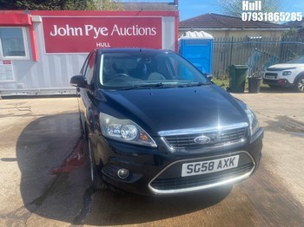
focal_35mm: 26
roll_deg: +0.9
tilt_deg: -12.8
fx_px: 228
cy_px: 114
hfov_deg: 67.3
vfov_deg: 53.0
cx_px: 152
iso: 32
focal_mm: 4.25
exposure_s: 1/1287
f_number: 1.8
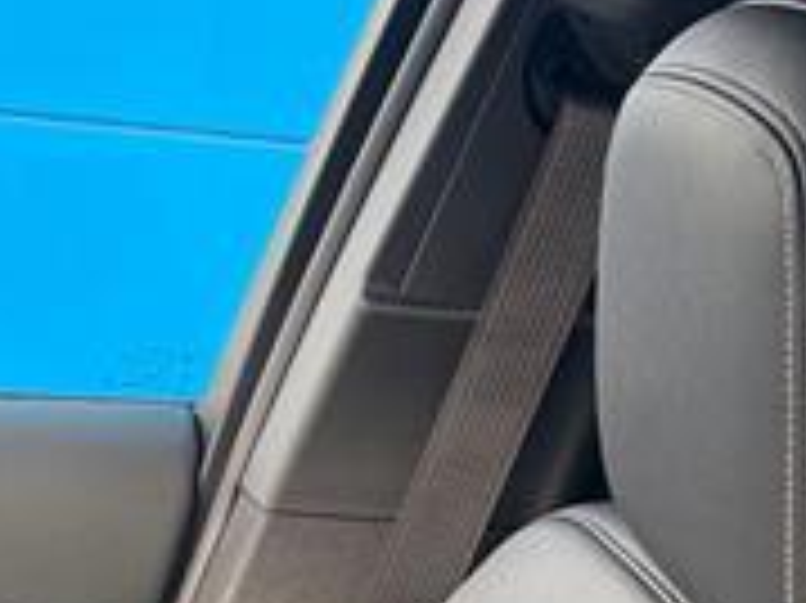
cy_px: 954
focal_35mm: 86
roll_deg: -6.3
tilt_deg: -29.9
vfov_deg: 15.5
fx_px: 2001
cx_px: -239
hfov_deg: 20.8
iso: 160
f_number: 1.78
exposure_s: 1/169
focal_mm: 6.76
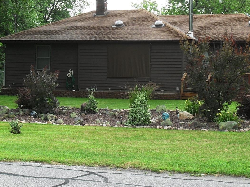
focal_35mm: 81
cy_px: 70
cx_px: 156
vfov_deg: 18.2
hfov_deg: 24.1
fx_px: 585
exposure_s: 1/180
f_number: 4.3
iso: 100
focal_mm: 10.1
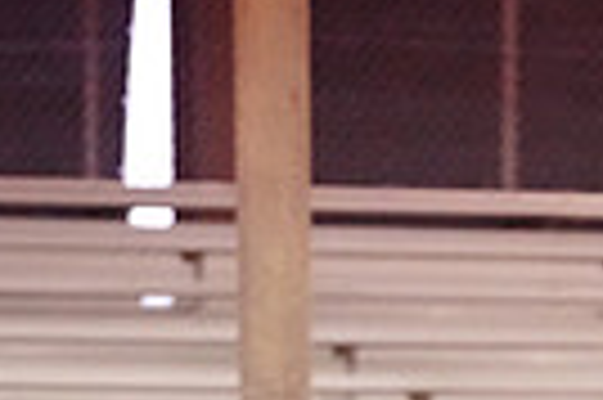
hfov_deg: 2.4
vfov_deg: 1.6
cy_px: 807
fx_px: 14471
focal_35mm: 865
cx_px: 504
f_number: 2.8
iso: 25600
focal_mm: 200
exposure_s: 1/800
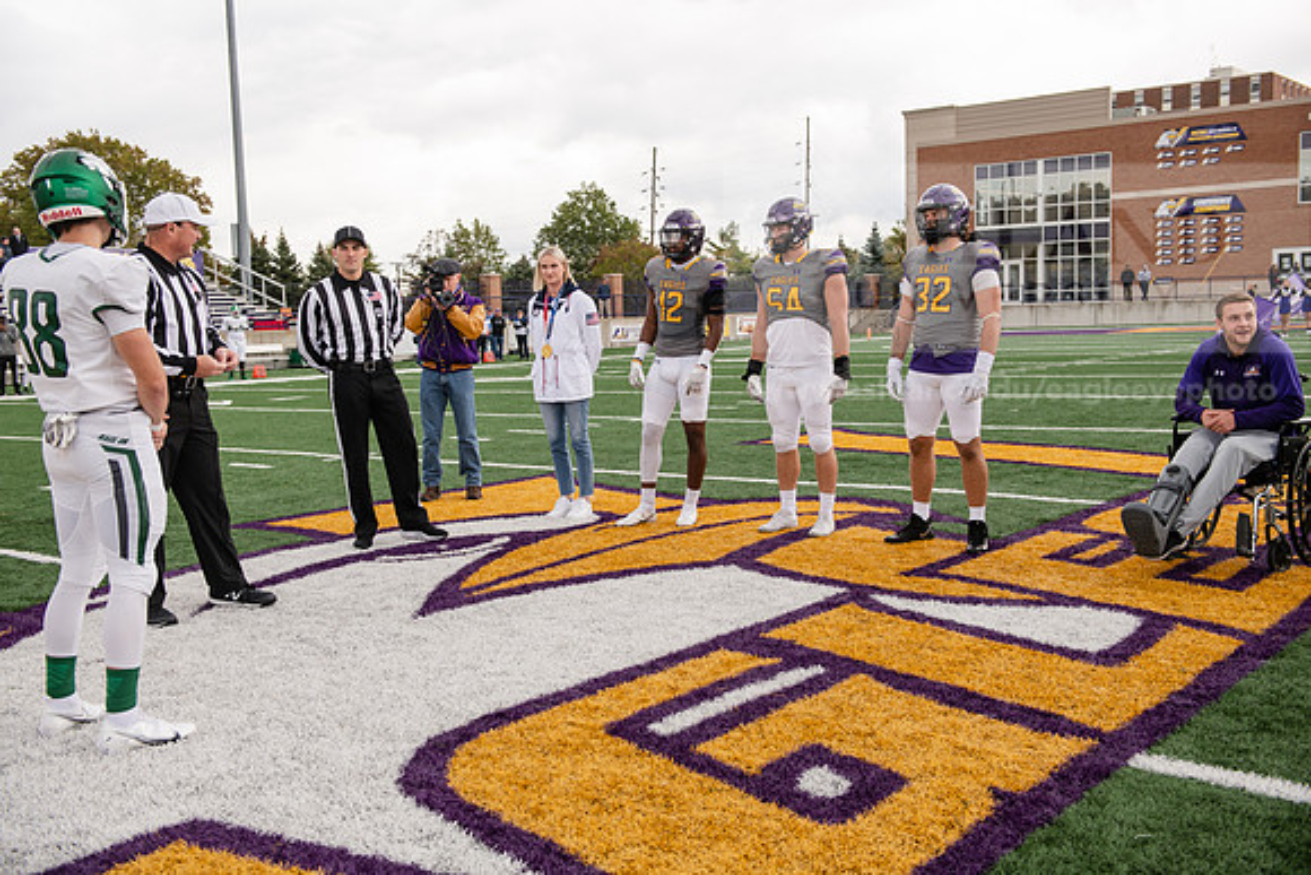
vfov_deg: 35.1
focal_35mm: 38
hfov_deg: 50.7
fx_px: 1384
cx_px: 656
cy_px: 438
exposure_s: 1/400
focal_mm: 38
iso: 250
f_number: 4.5
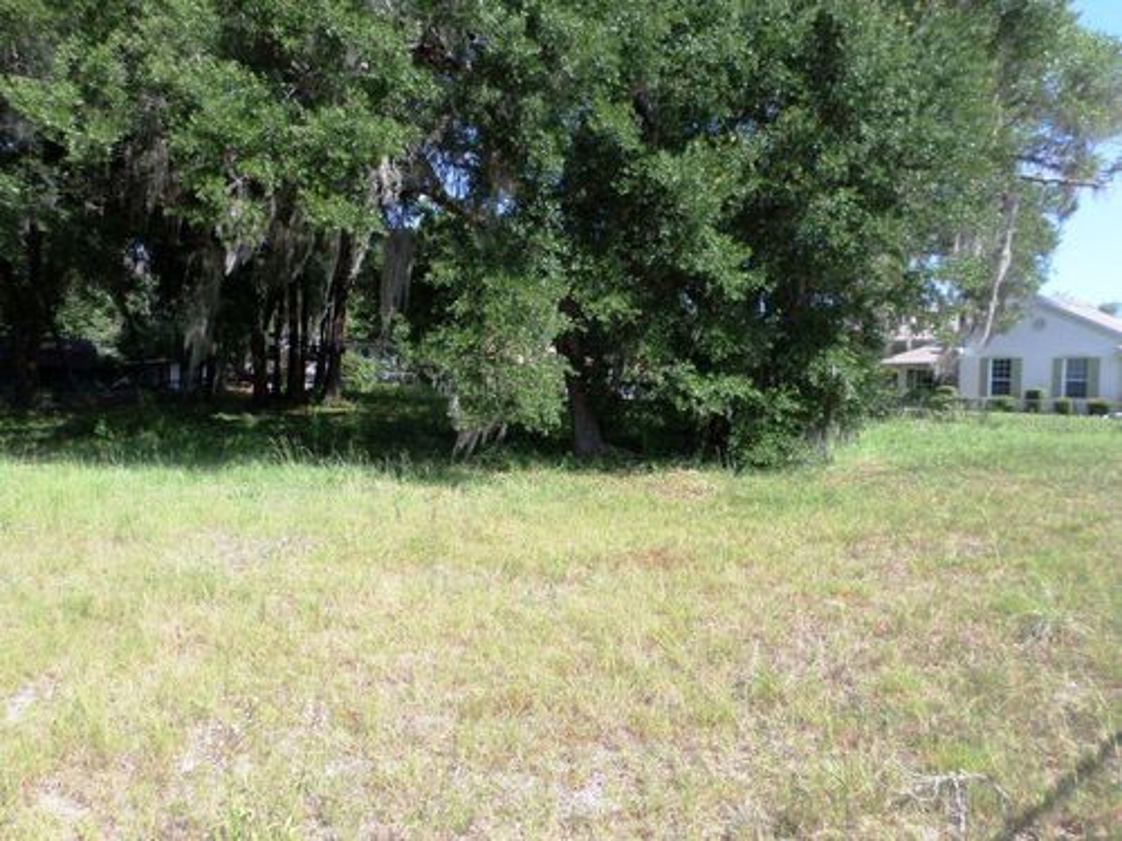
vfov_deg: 54.9
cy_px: 420
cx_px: 561
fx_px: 810
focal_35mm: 25
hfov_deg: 69.4
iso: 80
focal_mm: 4.5
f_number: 2.5
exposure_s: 1/500
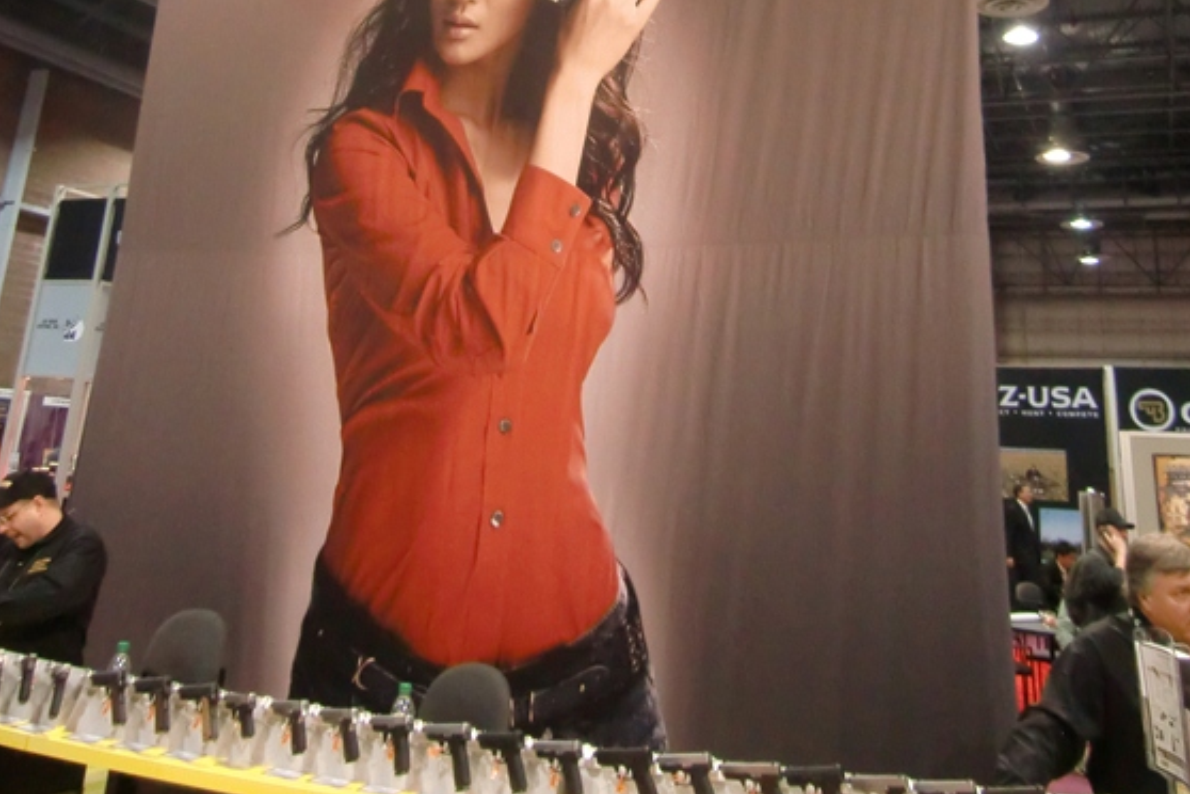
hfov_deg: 55.8
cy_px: 55
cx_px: 595
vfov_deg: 36.1
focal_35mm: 34
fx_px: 1124
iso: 500
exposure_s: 1/60
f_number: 3.2
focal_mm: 4.3
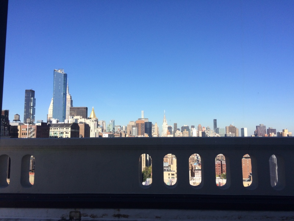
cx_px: 147
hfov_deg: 61.7
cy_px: 110
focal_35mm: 29
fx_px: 246
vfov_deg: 48.2
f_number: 2.2
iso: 32
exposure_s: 1/933
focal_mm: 4.15
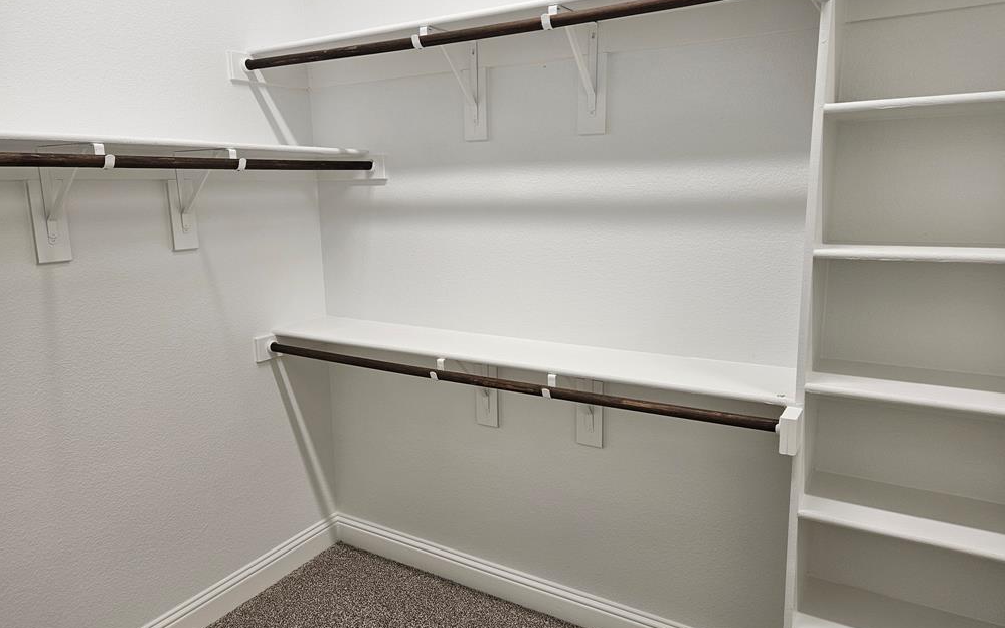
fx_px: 685
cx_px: 498
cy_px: 296
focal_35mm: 25
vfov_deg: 49.2
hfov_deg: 72.6
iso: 50
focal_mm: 5.4
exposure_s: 1/120
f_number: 1.8
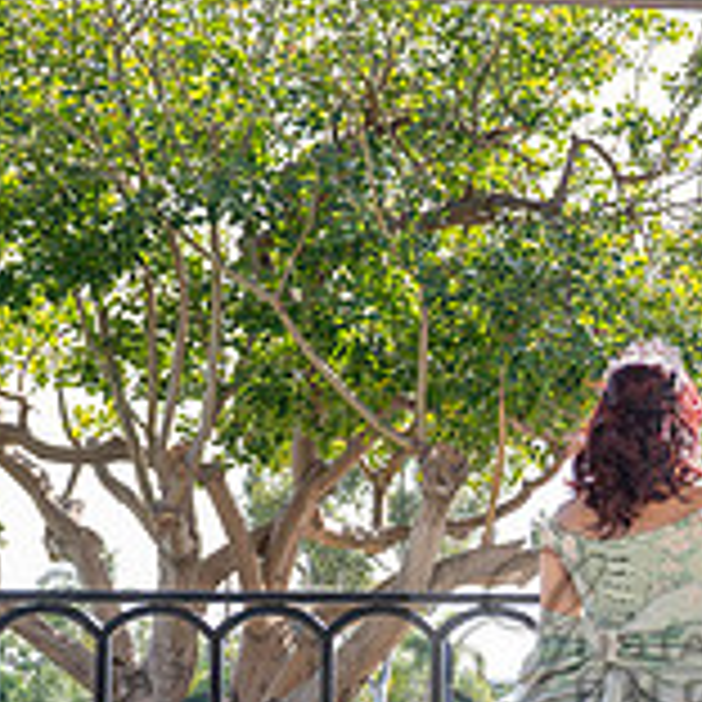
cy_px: 632
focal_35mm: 76
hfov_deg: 21.4
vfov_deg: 22.2
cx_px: 801
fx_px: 1744
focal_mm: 24
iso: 200
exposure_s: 1/250
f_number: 5
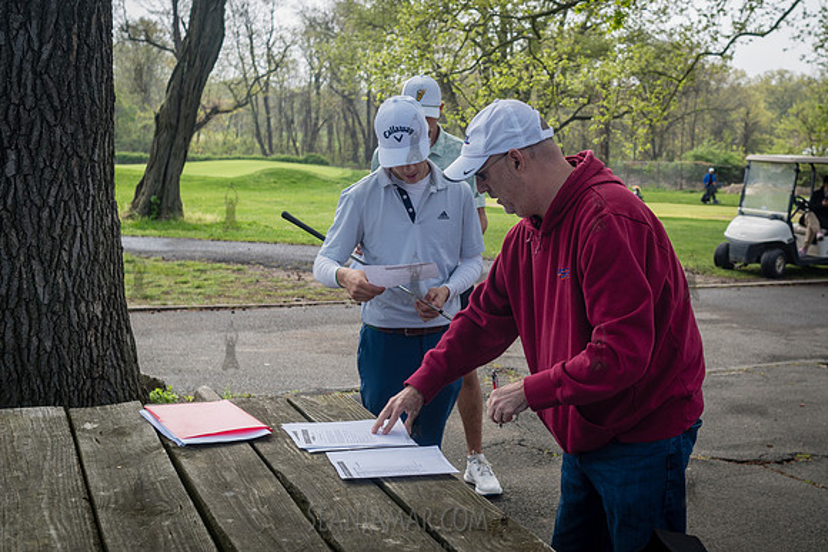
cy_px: 260
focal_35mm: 43
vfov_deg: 31.4
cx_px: 496
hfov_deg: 45.5
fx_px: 982
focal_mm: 35
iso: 100
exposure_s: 1/320
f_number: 4.5
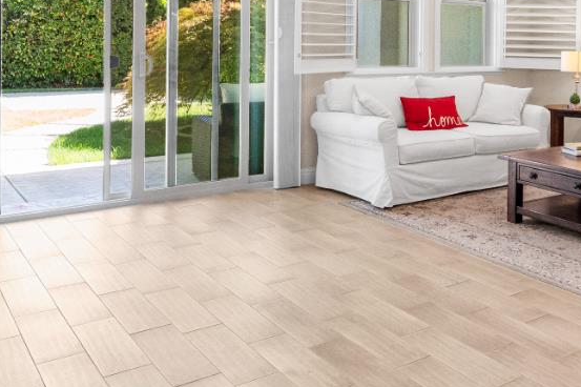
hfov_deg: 50.2
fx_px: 613
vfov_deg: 32.0
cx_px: 366
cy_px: -8
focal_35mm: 38
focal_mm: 14
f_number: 8
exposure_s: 1/200
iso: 1250
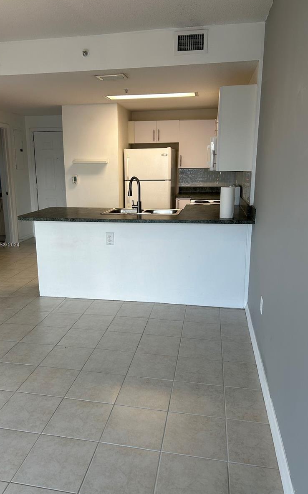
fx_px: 376
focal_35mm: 28
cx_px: 131
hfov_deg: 44.4
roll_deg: +0.2
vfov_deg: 66.5
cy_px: 245
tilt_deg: -13.0
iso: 64
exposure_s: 1/120
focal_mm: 5.7
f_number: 1.5
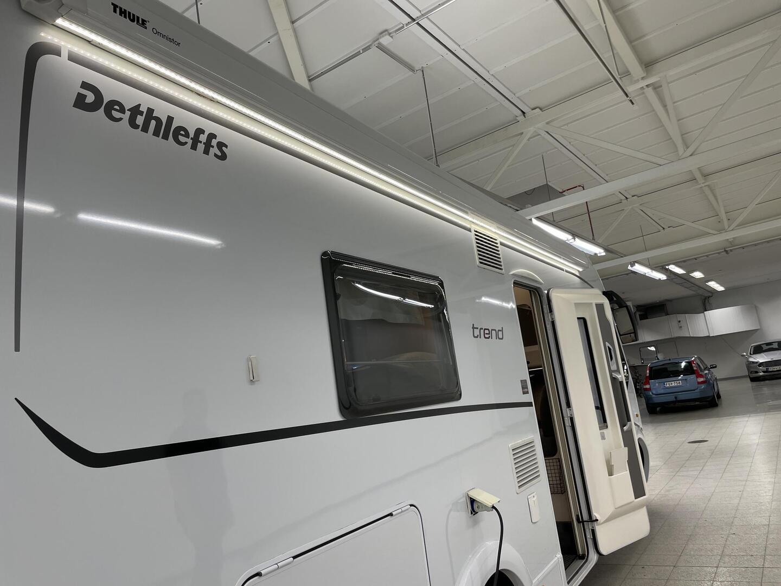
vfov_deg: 53.1
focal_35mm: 26
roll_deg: +10.0
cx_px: 390
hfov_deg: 67.3
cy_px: 293
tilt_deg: +9.9
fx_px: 587
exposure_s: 1/100
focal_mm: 4.2
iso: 50
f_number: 1.6
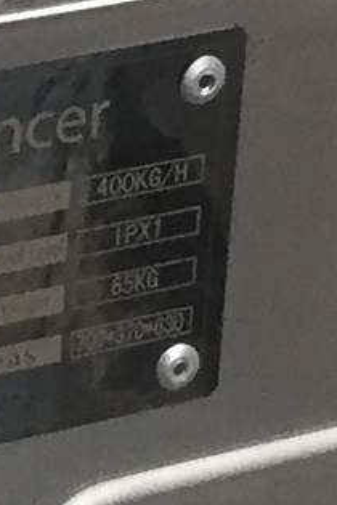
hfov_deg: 4.3
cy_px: 431
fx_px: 4395
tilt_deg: -31.2
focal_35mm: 313
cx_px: -380
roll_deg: -6.0
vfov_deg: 6.6
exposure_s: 1/33
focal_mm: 4.15
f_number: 2.2
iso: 100
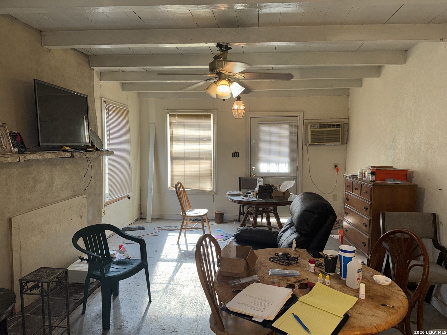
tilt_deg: -5.7
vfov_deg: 56.8
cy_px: 168
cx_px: 224
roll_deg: -0.1
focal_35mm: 24
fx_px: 310
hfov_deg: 71.6
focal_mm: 6.76
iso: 50
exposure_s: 1/120
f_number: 1.78
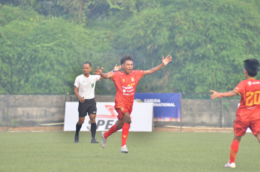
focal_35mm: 300
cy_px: 86
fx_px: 2162
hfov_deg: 6.9
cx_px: 130
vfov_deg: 4.6
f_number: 2.8
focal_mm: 200
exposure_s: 1/1000
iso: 320
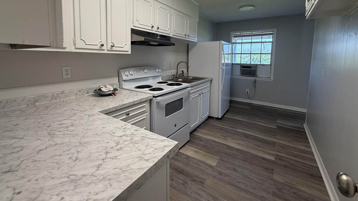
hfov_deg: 99.3
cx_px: 186
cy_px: 70
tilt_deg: -5.6
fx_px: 152
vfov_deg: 65.6
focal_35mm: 16
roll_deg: -1.0
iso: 100
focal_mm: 2.22
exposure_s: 1/120
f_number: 2.2
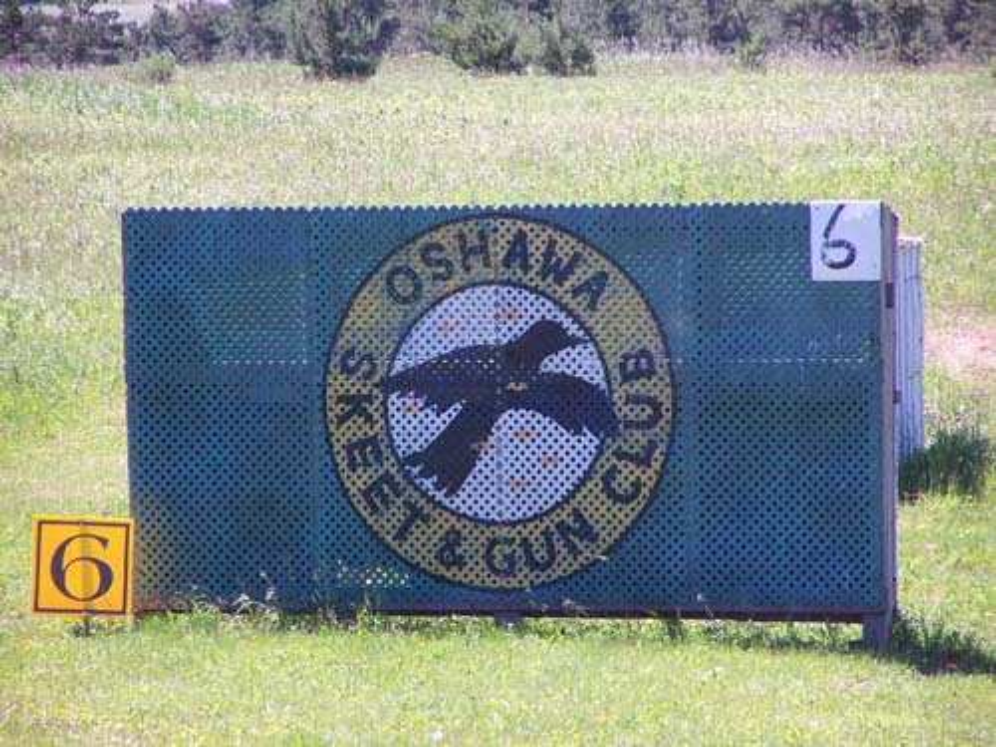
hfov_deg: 5.2
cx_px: 498
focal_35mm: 380
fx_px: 10934
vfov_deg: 3.9
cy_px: 374
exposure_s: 1/350
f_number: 3.7
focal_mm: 63
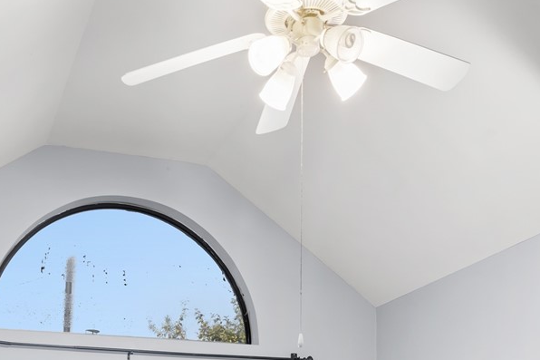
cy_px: 550
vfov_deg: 21.8
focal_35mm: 51
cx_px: 180
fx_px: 765
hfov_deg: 38.5
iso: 100
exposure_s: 2
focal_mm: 14
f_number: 8
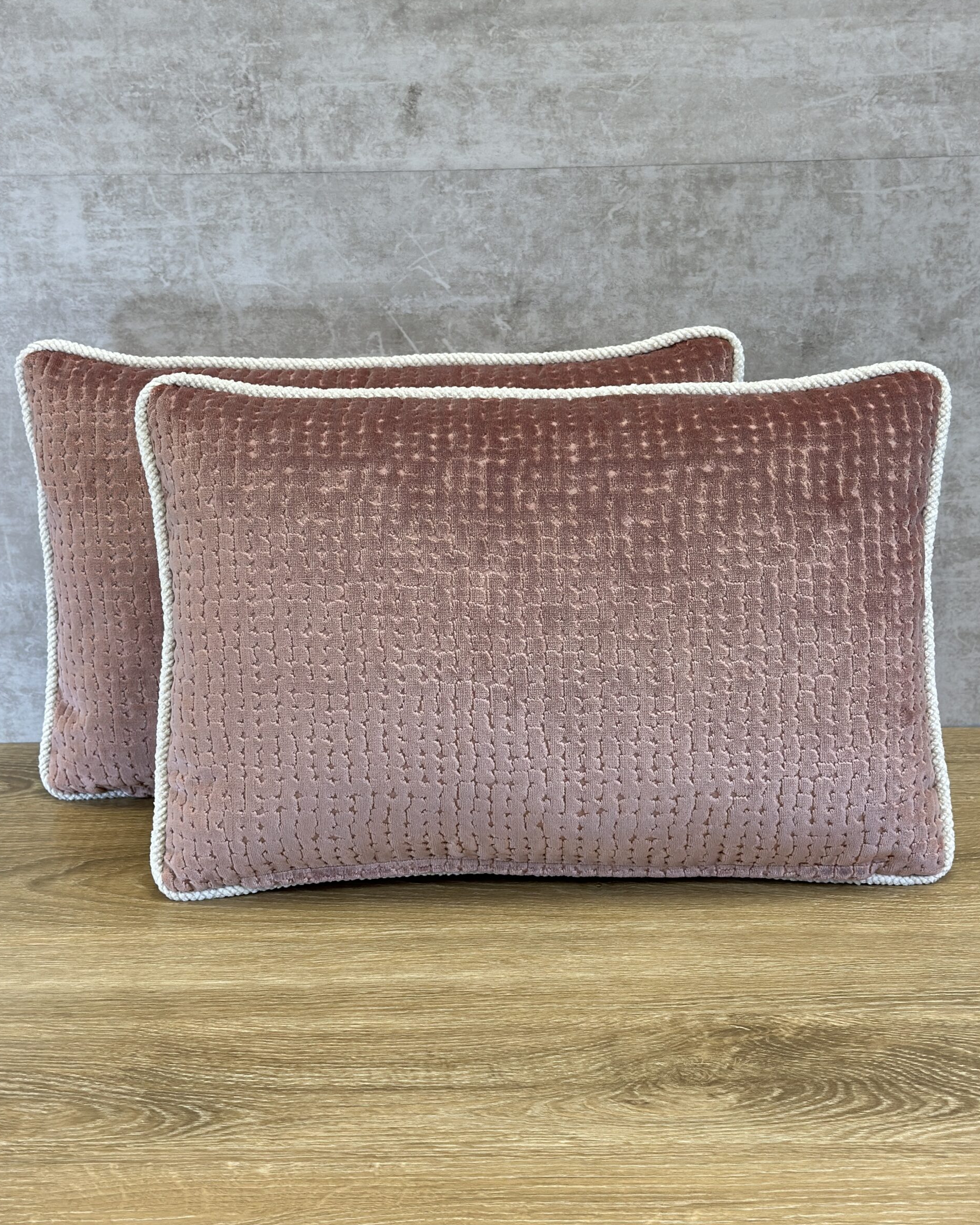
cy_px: 636
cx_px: 494
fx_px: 1849
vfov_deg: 36.7
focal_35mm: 51
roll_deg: +1.0
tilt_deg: -17.7
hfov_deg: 29.7
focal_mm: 6.86
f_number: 1.78
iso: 100
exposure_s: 1/170
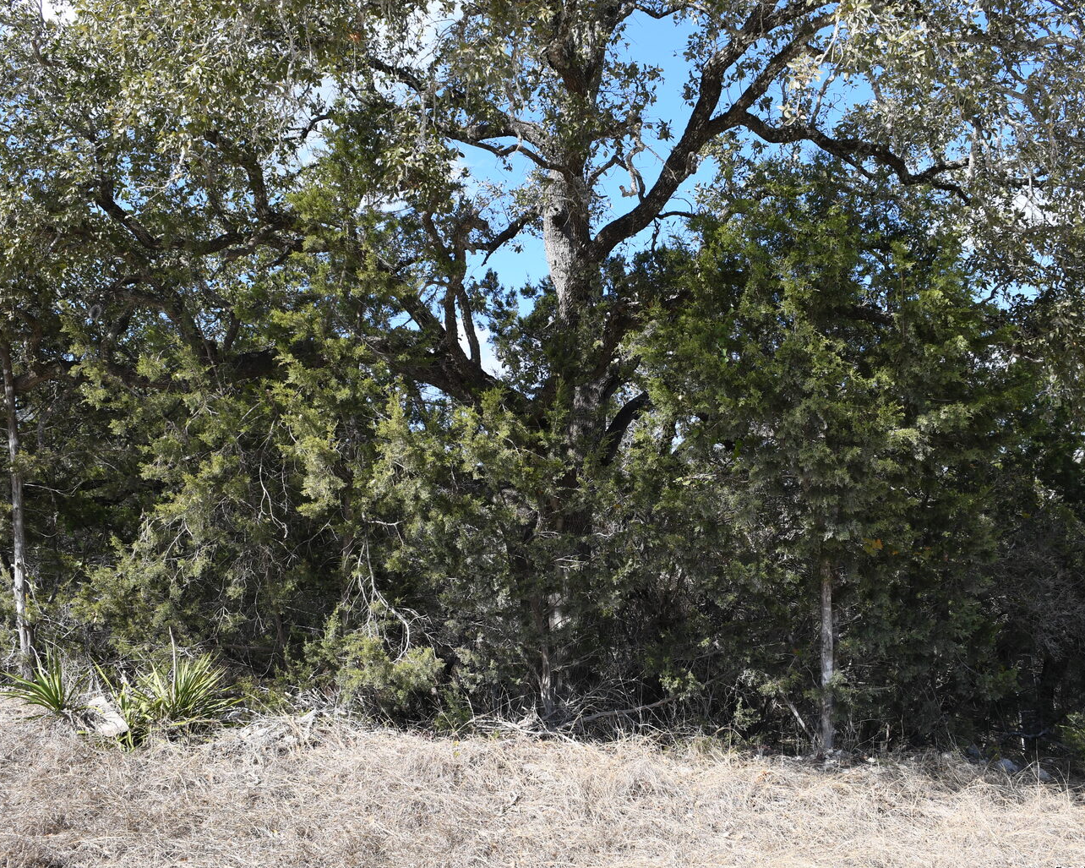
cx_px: 552
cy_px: 420
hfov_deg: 55.7
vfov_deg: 45.8
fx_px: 1027
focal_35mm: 32
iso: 200
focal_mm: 18
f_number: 7.1
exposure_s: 1/400
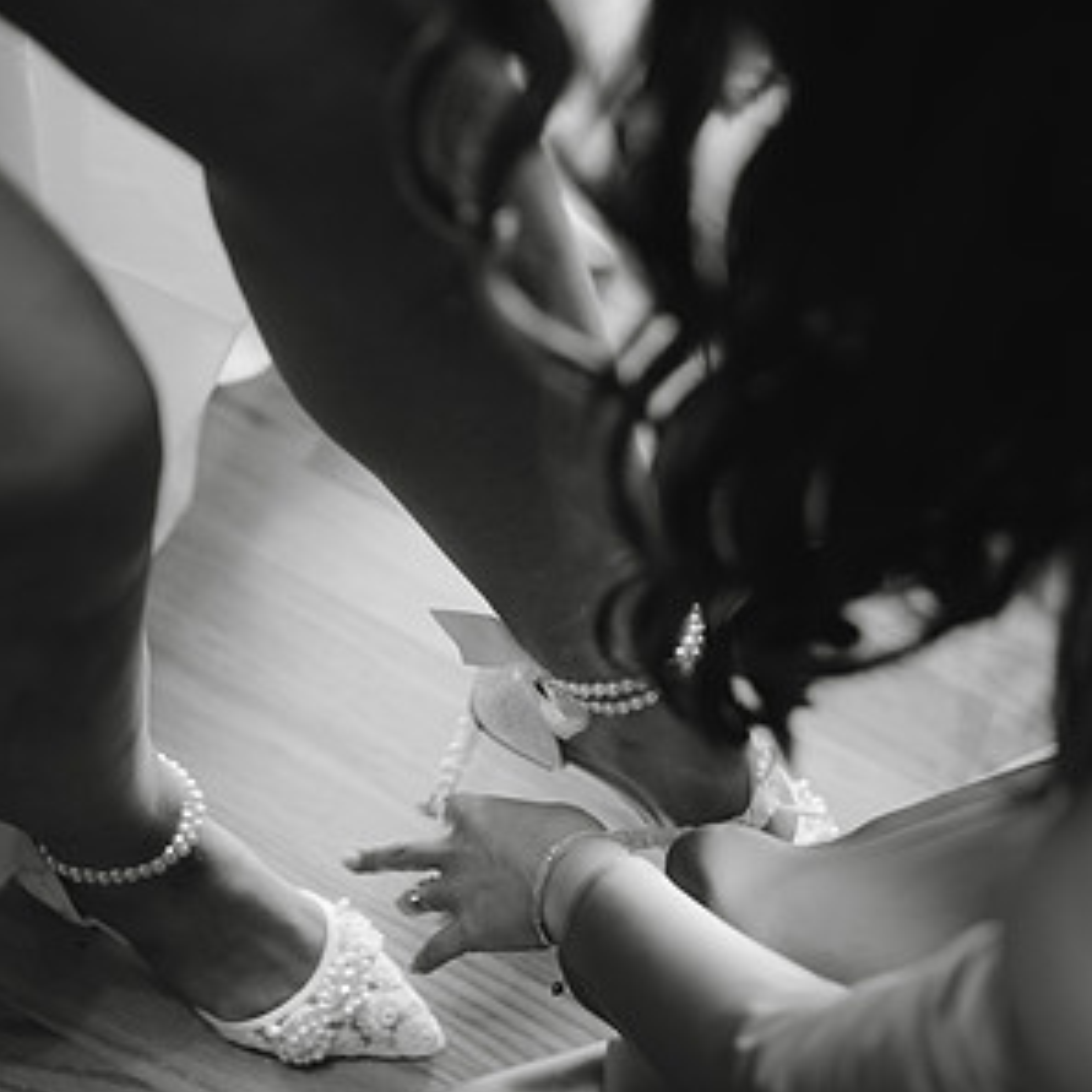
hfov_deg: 37.6
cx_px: 544
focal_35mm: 45
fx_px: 1606
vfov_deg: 37.4
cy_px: 658
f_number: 1.8
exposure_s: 1/125
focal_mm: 35
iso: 640
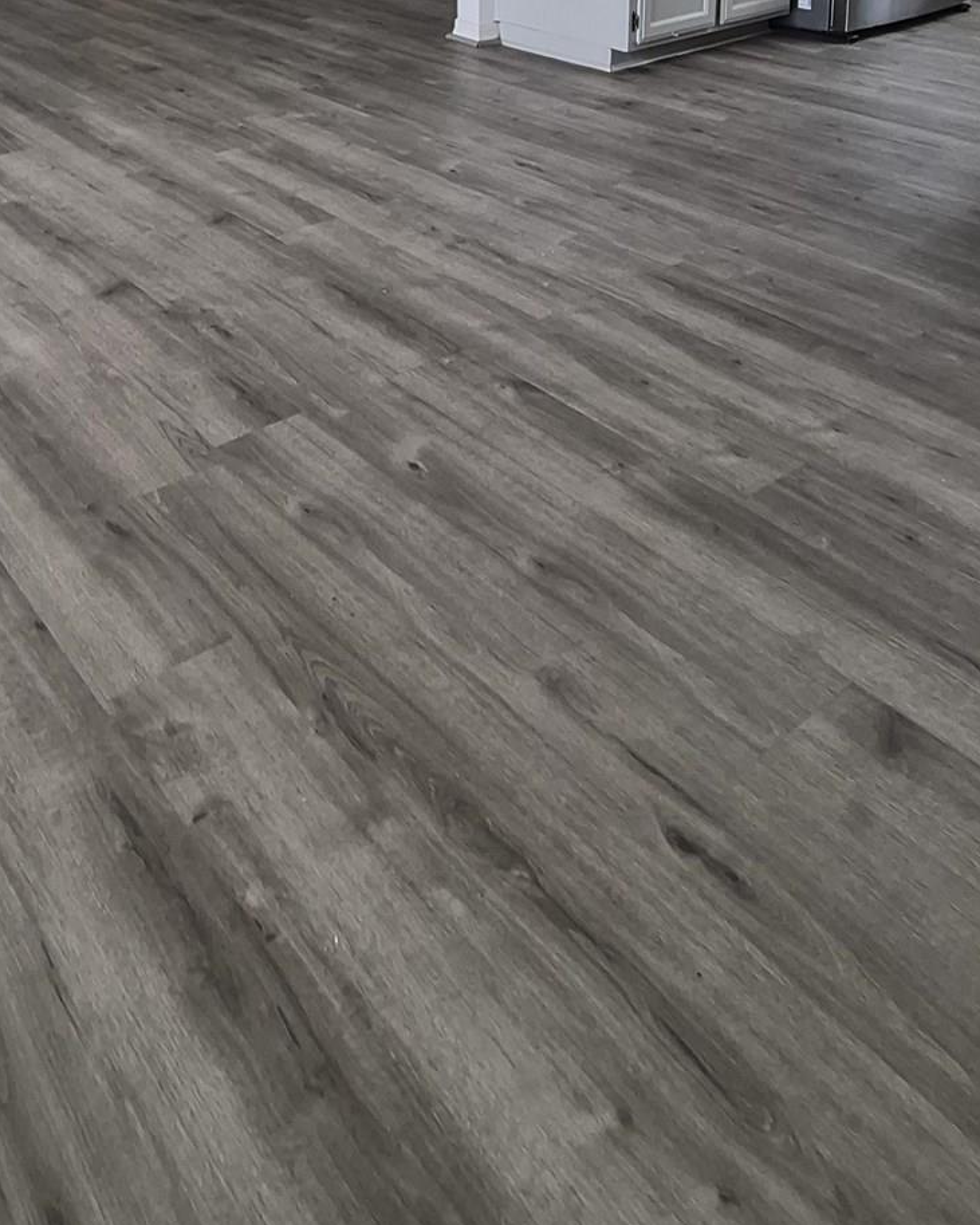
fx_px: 1160
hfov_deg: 44.8
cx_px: 296
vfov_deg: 46.5
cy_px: -1
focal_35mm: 32
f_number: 2.2
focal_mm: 1.74
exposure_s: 1/60
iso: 125
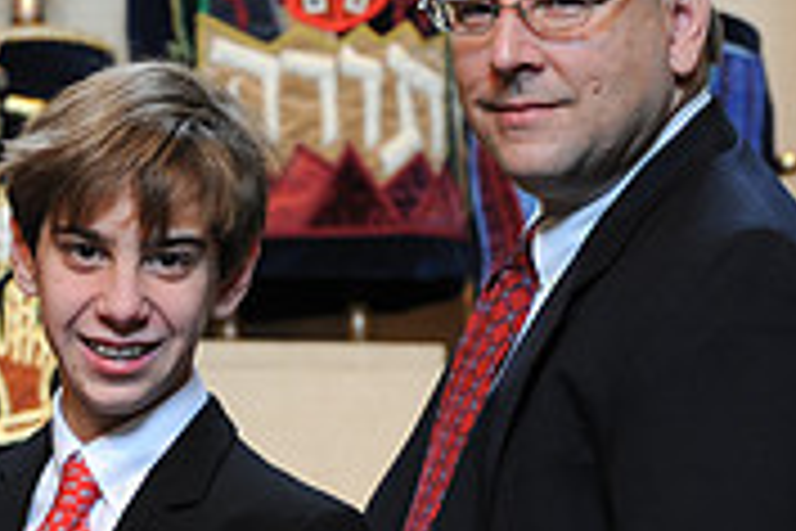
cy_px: 504
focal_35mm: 427
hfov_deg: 4.8
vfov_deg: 3.2
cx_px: 202
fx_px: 9441
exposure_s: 1/25
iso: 500
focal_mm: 130
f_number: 5.6
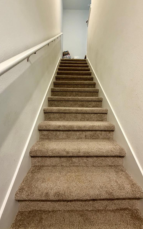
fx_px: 94
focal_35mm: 15
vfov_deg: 101.5
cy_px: 113
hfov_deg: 74.8
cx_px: 72
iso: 250
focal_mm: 2.22
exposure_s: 1/60
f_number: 2.2
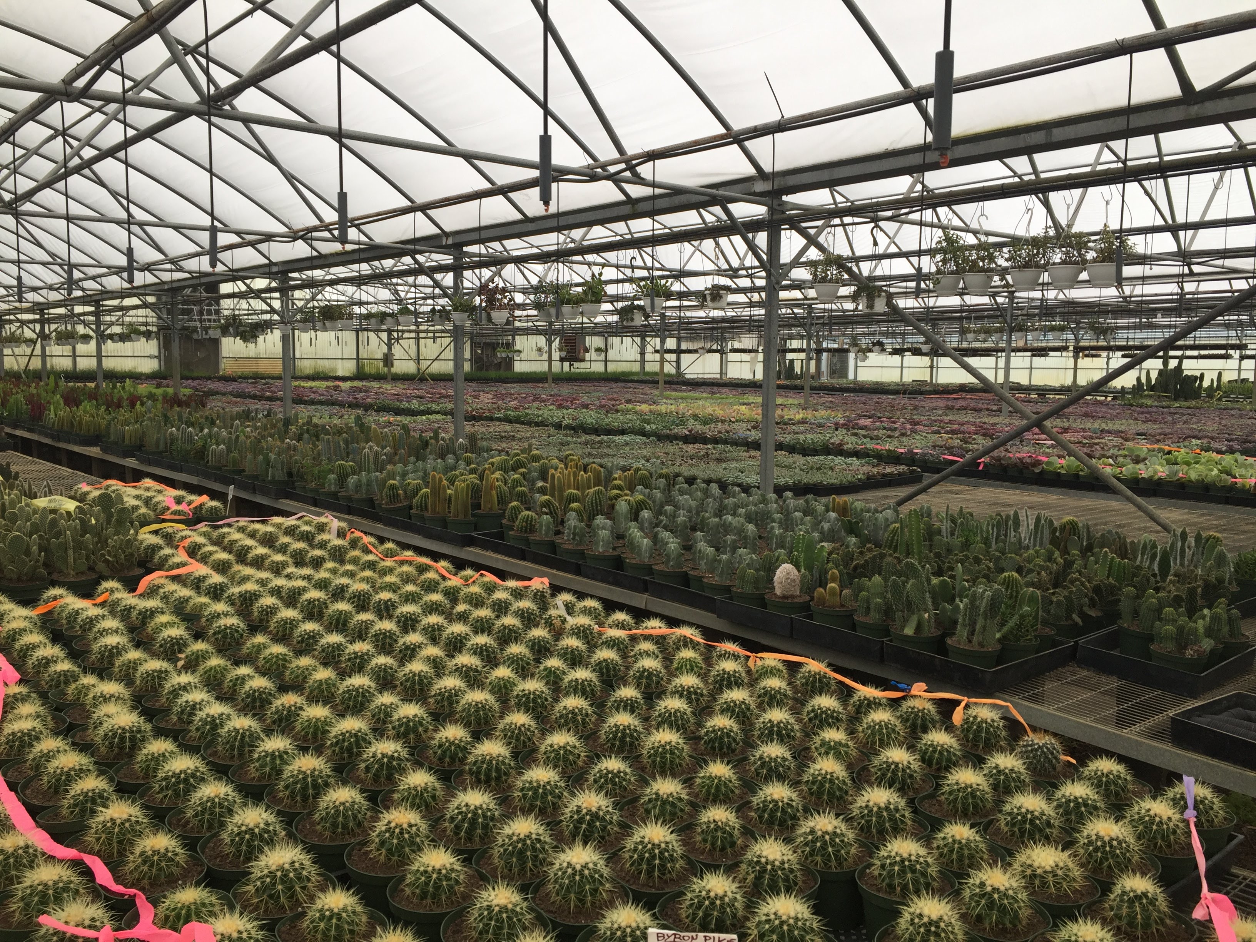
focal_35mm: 29
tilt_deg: -7.7
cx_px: 628
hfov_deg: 61.7
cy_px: 471
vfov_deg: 48.2
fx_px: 1052
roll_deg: -0.8
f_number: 2.2
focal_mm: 4.15
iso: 32
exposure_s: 1/60
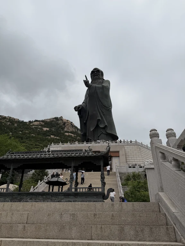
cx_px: 92
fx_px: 171
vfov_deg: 71.6
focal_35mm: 24
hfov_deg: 56.8
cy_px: 123
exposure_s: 1/17544
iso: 80
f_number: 1.78
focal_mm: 6.76
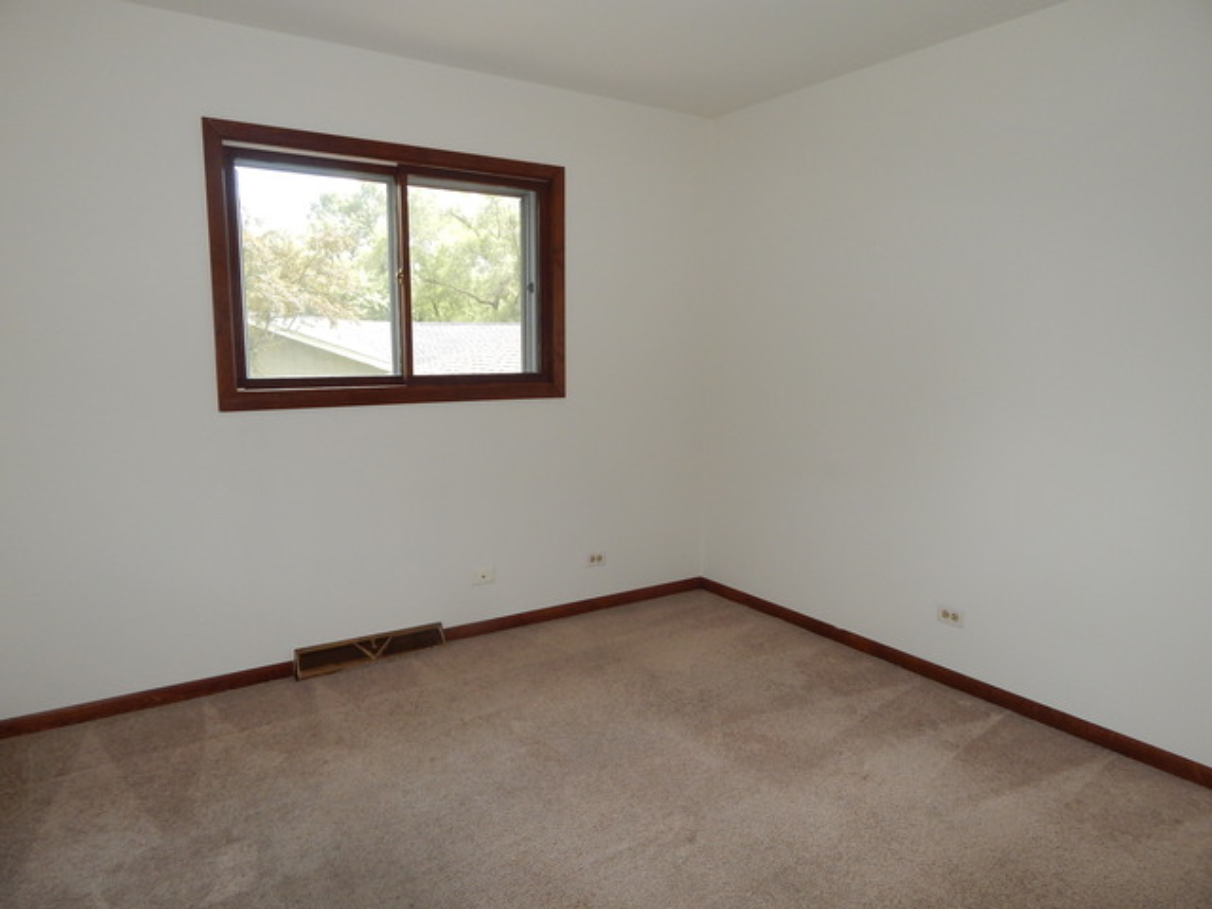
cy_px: 454
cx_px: 606
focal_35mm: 22
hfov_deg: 76.4
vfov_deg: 61.1
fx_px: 770
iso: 200
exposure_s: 1/30
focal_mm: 4
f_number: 3
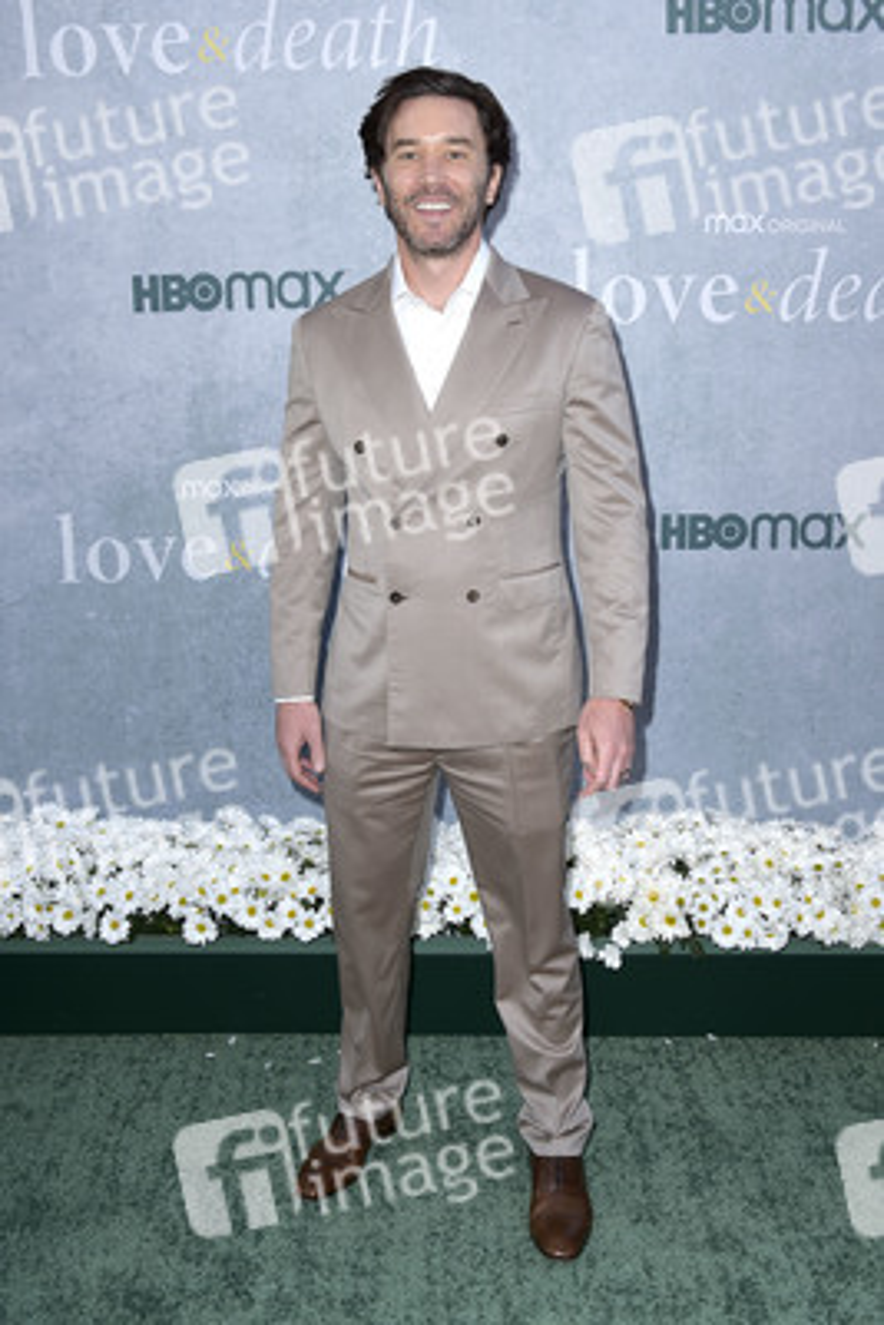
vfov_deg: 53.1
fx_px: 1325
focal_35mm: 36
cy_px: 662
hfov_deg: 36.9
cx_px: 442
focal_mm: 36
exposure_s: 1/250
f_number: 6.3
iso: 320
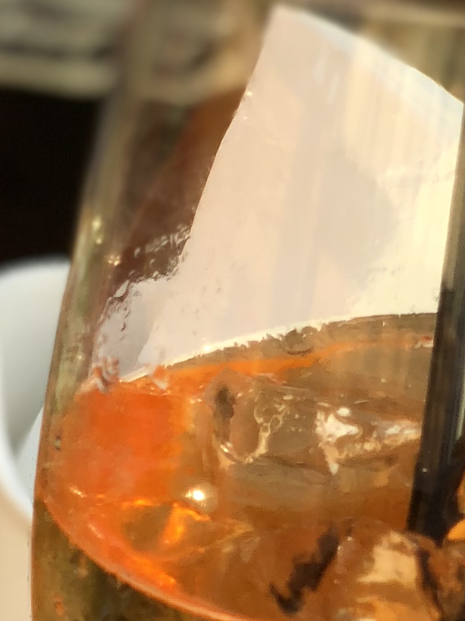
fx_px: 3672
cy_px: 1155
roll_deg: +0.8
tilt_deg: -33.0
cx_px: -186
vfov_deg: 9.2
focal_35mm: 205
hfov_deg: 7.2
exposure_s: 1/128
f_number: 2.4
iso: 16
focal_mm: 6
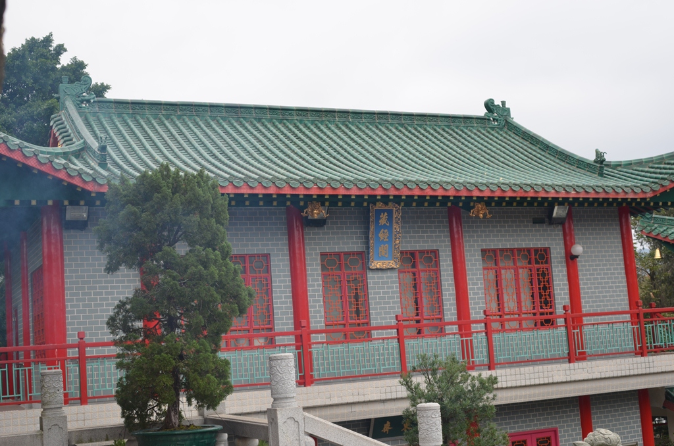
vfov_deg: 26.4
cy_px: 223
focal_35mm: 51
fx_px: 953
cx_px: 337
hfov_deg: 39.0
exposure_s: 1/250
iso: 100
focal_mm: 34
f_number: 4.5
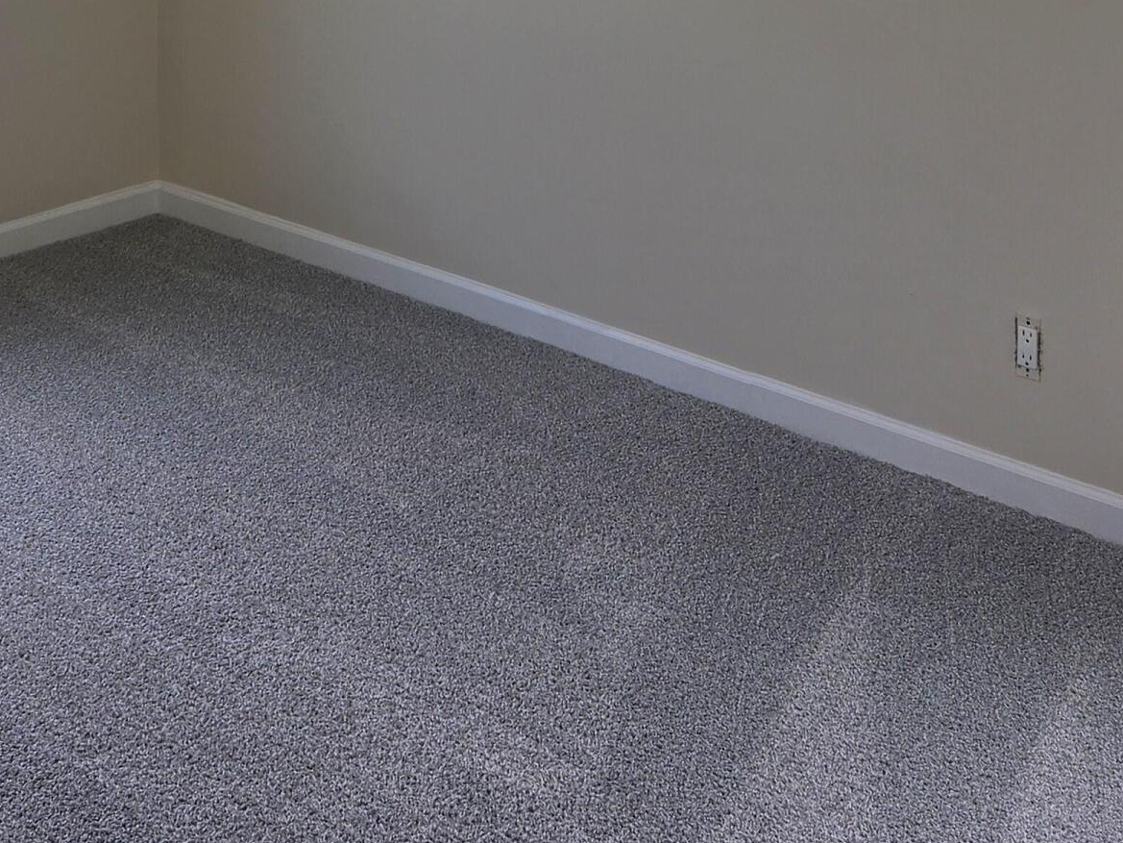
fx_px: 1914
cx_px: 358
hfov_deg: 32.4
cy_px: -231
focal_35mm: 59
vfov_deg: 22.4
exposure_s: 1/359
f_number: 1.8
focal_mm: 5.4
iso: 50
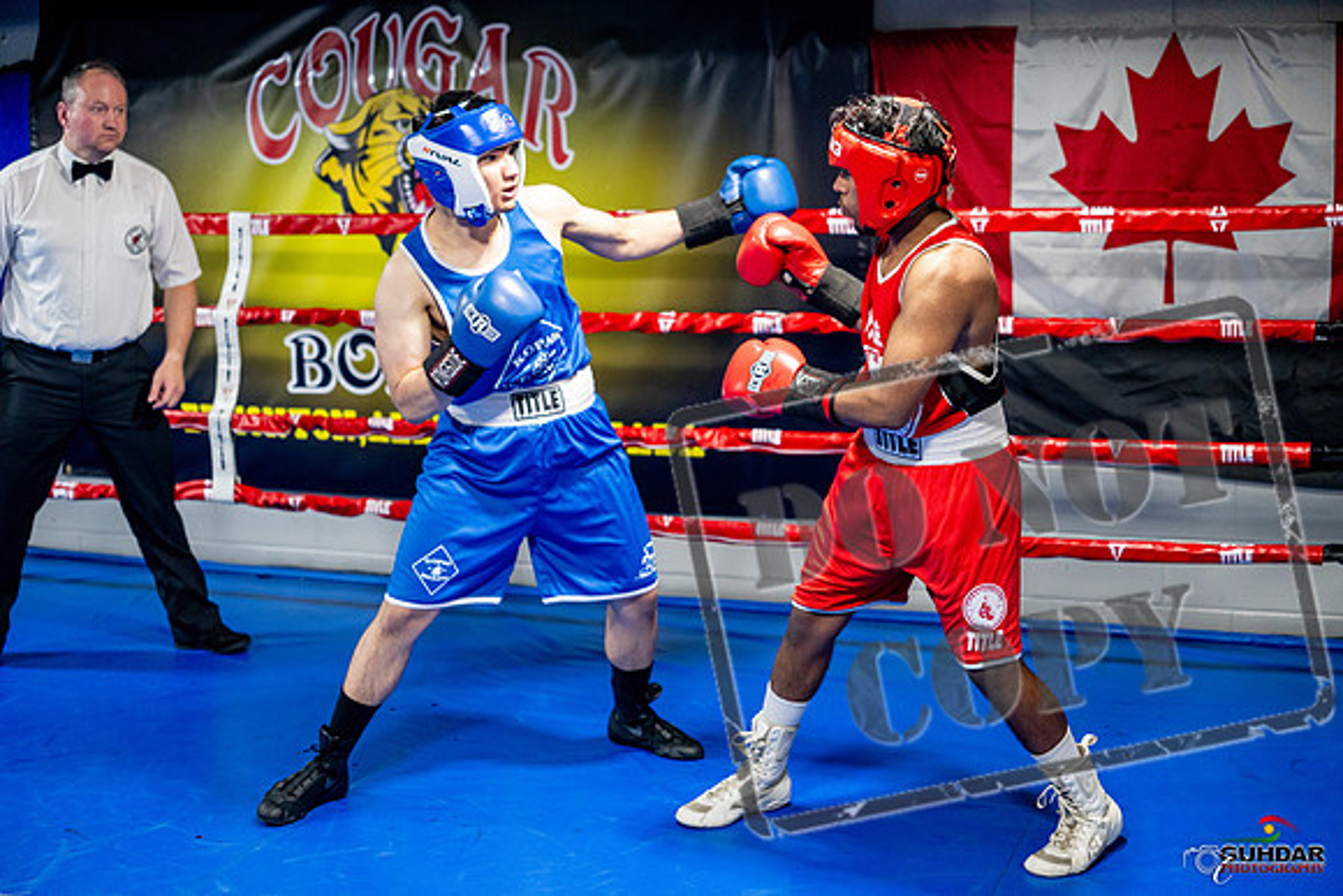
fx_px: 1866
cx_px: 672
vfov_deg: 27.0
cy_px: 448
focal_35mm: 50
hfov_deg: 39.6
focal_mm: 50
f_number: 2
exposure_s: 1/800
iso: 4000
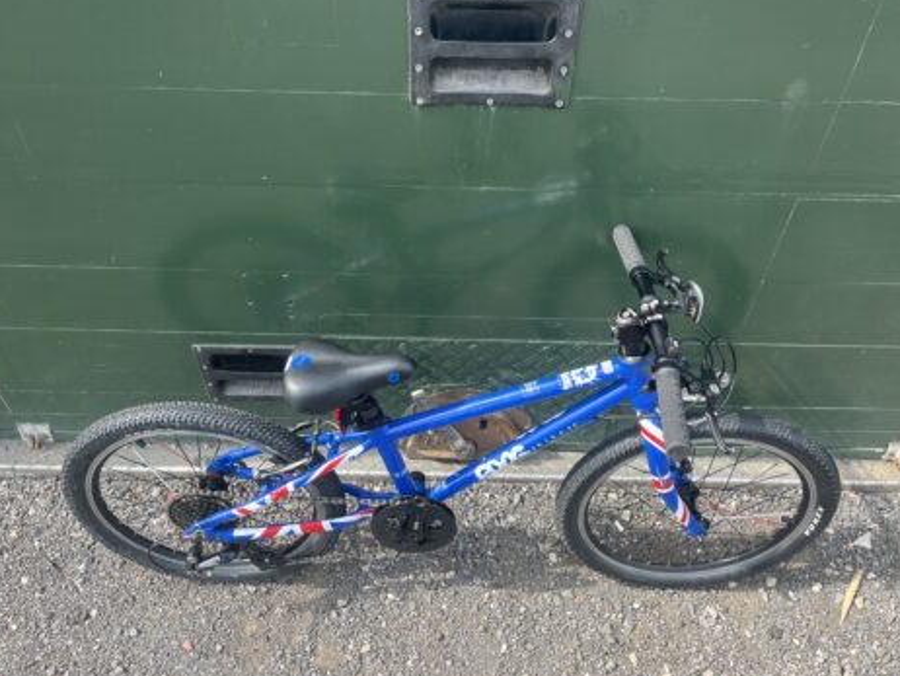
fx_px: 702
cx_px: 448
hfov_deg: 65.3
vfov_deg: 51.4
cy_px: 339
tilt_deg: -45.3
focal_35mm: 27
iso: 50
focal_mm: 5.1
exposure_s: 1/574
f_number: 1.6
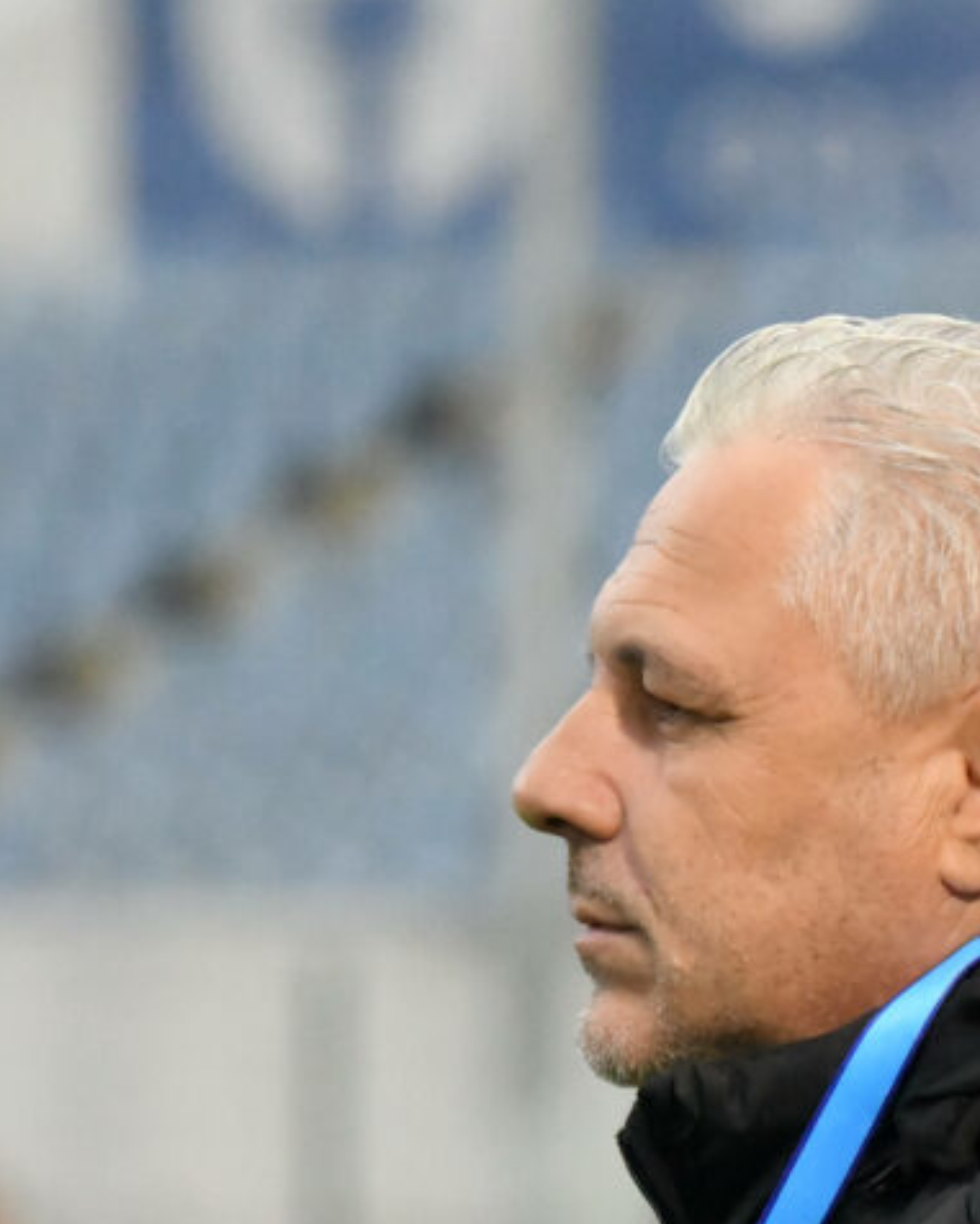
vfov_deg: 3.5
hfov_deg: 2.8
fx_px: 20007
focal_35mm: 552
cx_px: 952
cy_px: 1009
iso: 18000
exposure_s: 1/2500
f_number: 5.6
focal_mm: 200
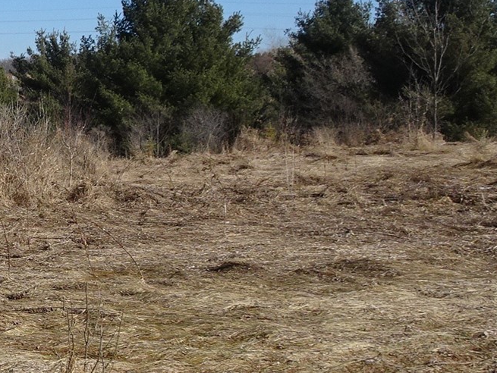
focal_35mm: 75
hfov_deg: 22.9
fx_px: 1077
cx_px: -165
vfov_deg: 19.6
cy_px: 252
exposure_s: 1/1250
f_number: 3.5
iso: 80
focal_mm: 4.1
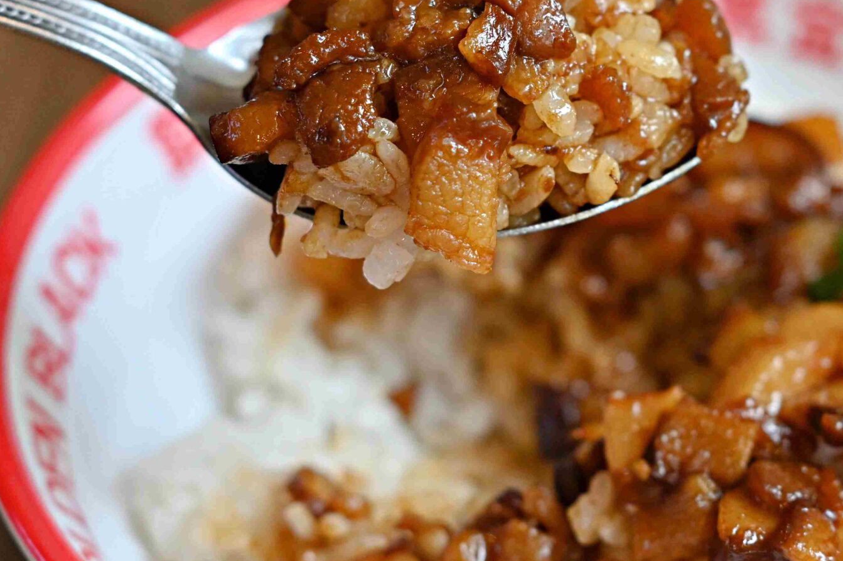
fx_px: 3348
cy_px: 108
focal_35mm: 143
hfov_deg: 14.3
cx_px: 588
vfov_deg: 9.6
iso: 250
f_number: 3.2
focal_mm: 50
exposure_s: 1/200
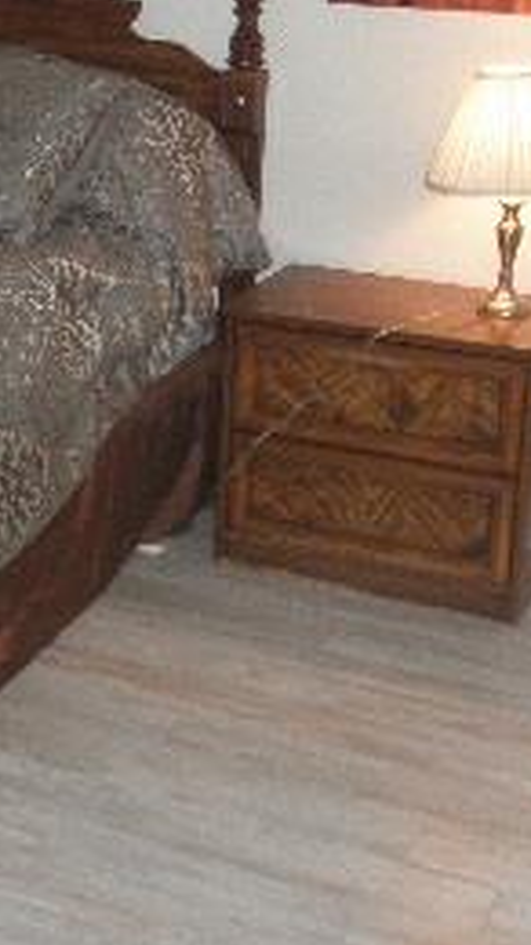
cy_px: 229
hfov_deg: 15.6
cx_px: -62
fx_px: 1880
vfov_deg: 27.8
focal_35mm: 75
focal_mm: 5
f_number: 3
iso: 200
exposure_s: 1/30
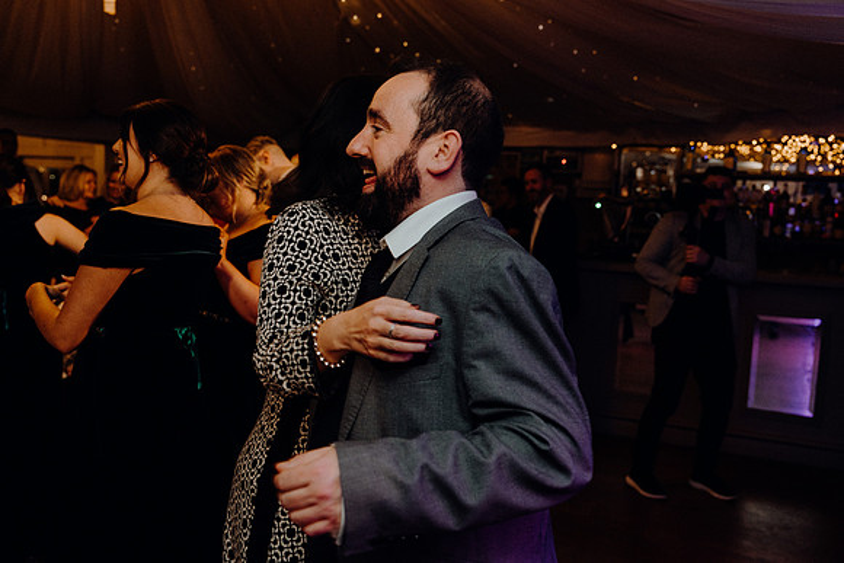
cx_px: 422
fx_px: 774
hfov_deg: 57.2
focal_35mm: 33
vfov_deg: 40.0
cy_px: 282
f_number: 3.5
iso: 2500
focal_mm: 33
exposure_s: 1/160
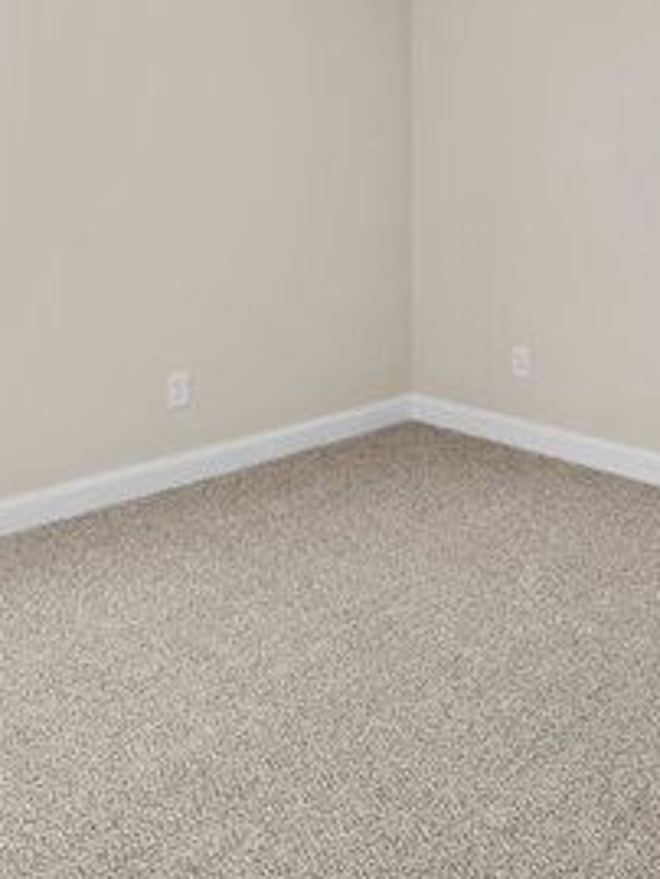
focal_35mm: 36
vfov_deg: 48.4
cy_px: 173
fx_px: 914
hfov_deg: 39.0
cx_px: 459
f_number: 8
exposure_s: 1/3
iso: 160
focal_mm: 14
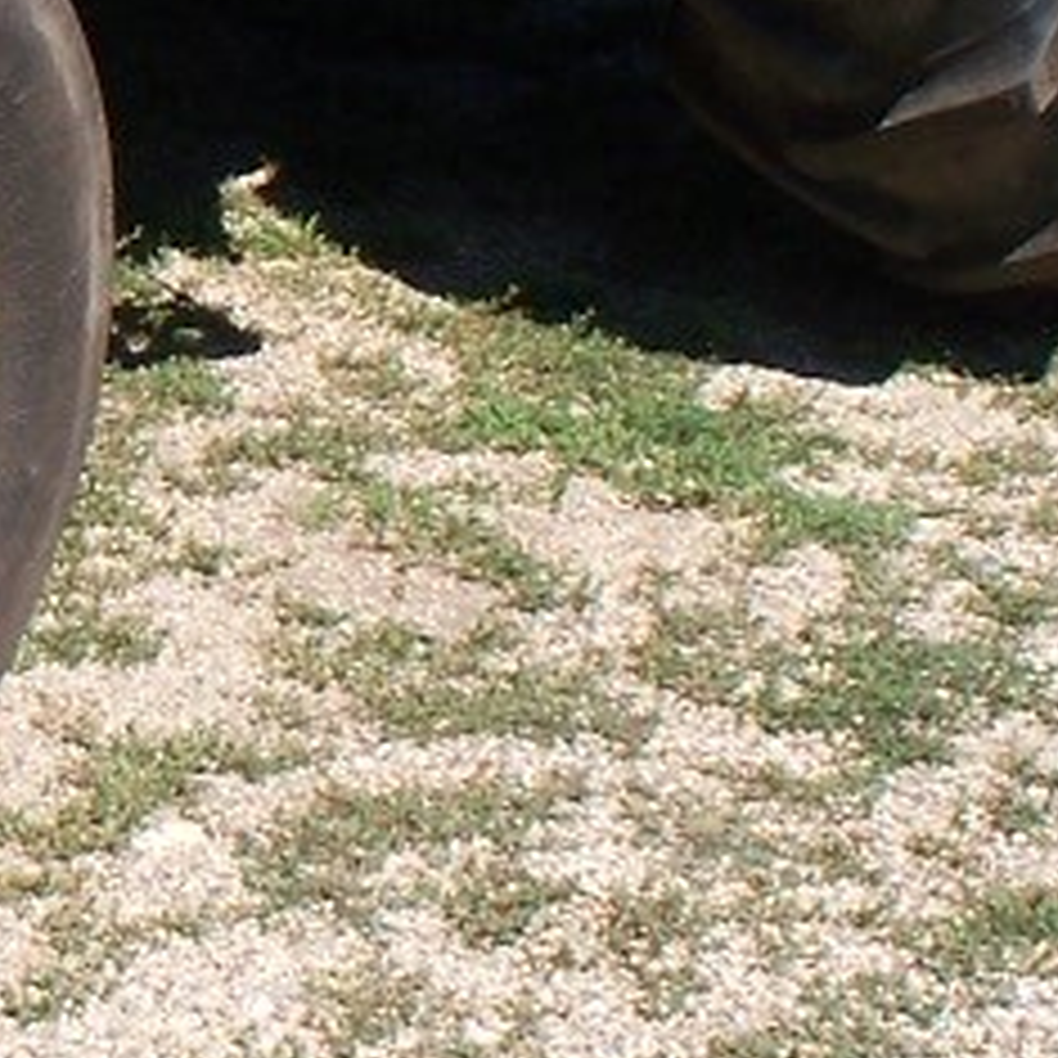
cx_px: -837
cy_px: -396
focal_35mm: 173
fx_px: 5982
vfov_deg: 9.9
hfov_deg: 9.6
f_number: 5
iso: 64
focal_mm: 7.54
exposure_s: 1/250
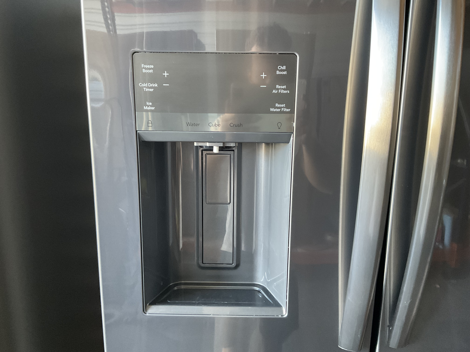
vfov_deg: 48.2
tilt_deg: -13.6
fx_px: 394
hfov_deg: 61.7
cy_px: 176
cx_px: 235
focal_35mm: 29
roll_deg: -0.9
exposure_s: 1/35
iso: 320
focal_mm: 3
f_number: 1.8
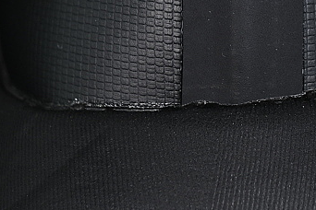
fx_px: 2080
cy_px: -64
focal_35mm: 237
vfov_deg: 5.8
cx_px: 230
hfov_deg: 8.7
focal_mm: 50
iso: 160
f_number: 6.3
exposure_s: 1/50
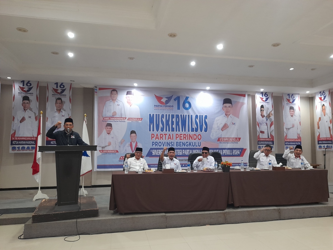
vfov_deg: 54.8
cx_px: 166
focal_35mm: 25
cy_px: 125
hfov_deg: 69.4
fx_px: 240
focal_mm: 4.6
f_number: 2
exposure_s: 1/30
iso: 320
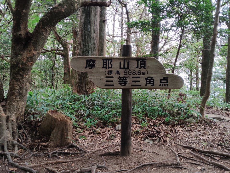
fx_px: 193
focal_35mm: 29
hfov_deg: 61.7
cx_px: 115
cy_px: 86
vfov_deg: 48.2
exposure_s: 1/120
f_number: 1.88
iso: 69
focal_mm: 5.56
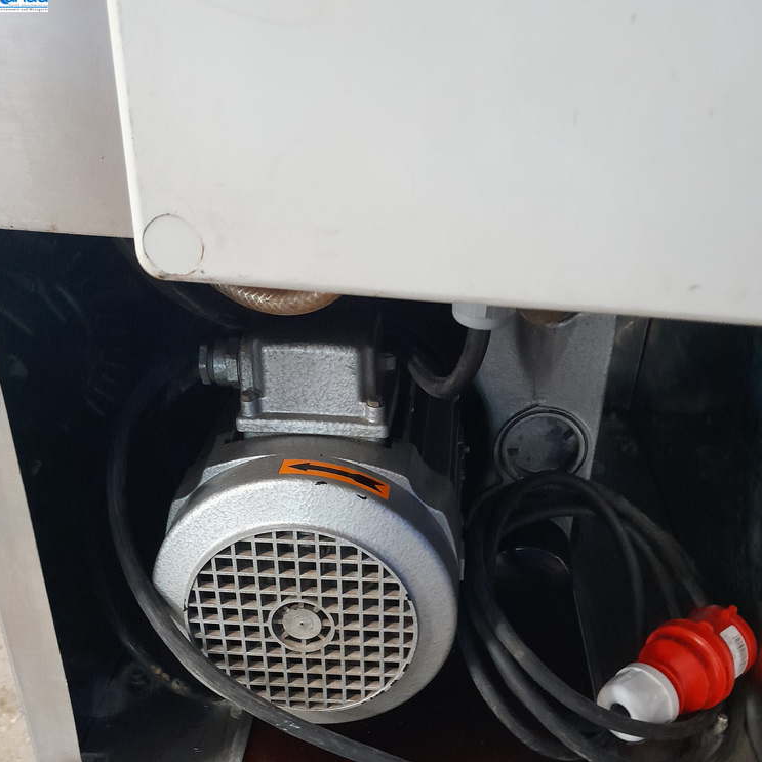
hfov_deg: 49.7
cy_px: 530
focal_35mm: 33
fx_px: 822
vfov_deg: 48.6
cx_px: 401
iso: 640
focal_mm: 4
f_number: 1.8
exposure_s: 1/24
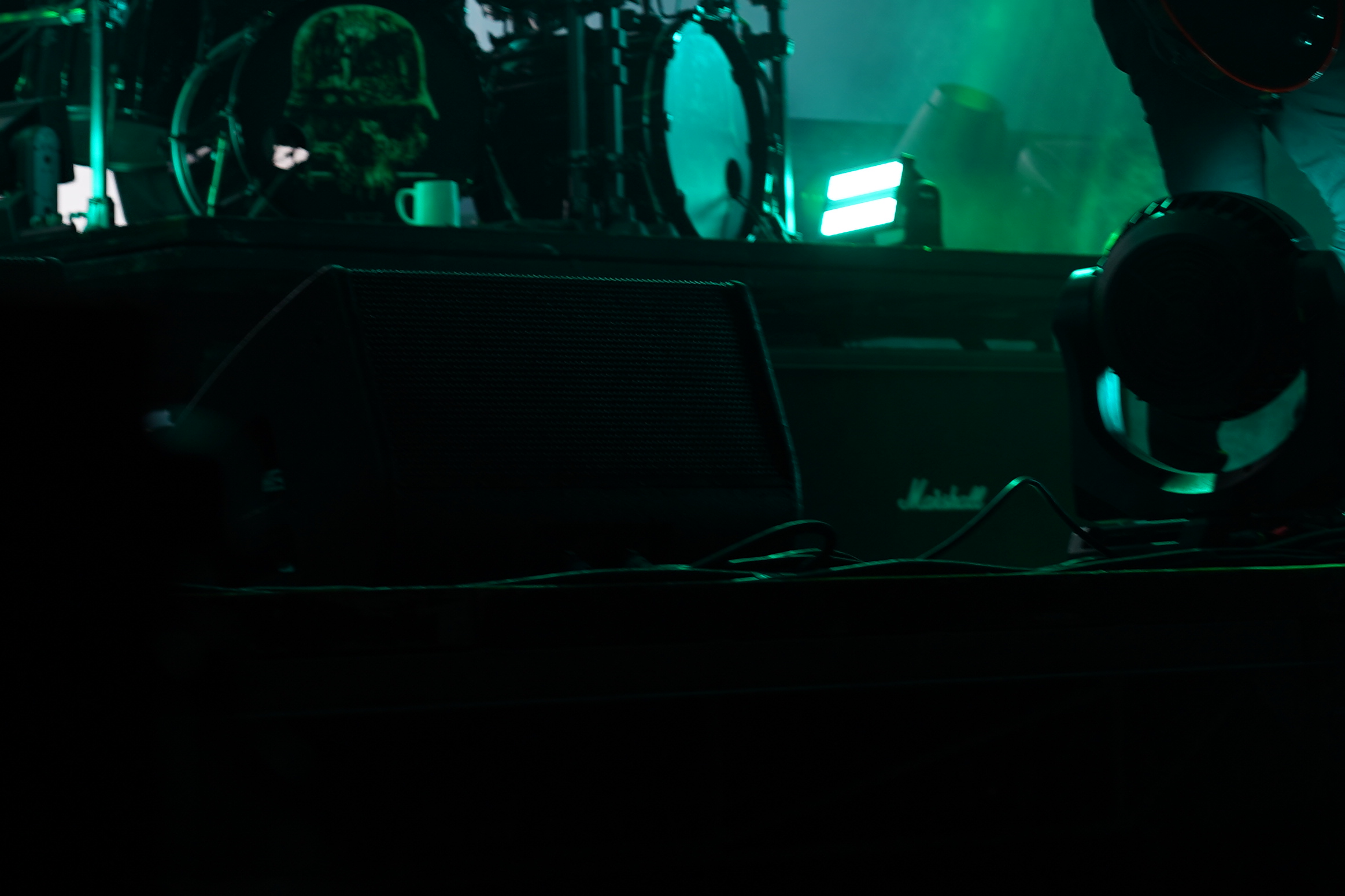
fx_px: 4819
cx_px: 1370
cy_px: -254
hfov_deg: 15.6
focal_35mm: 129
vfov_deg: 10.4
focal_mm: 50
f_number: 4
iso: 125
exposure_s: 1/60
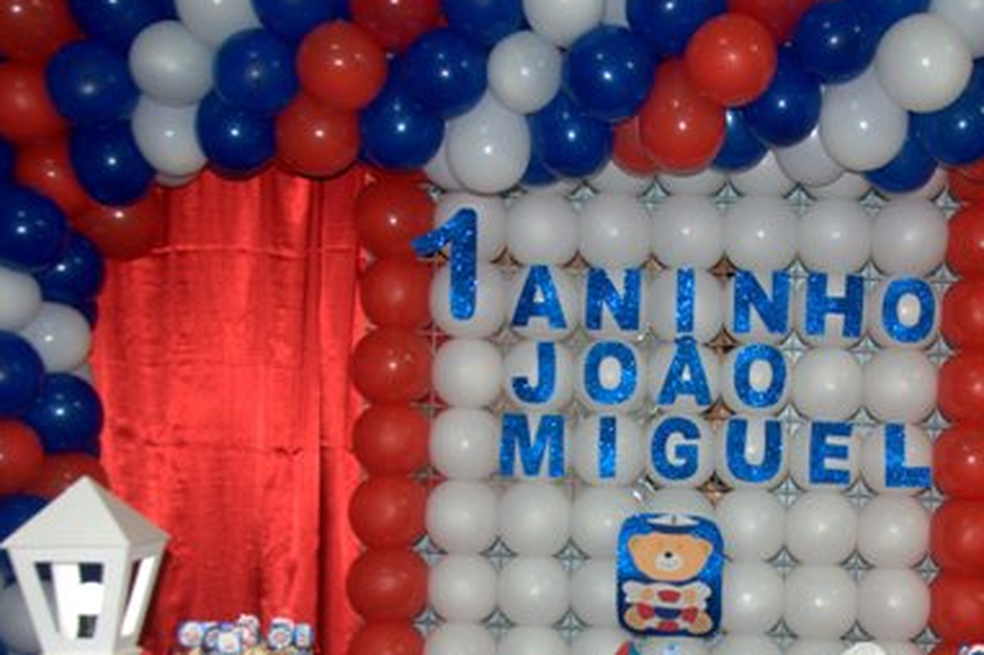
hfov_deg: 31.6
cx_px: 695
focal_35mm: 63
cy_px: 500
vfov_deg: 21.4
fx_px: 1716
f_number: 4
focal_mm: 25
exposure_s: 1/60
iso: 800
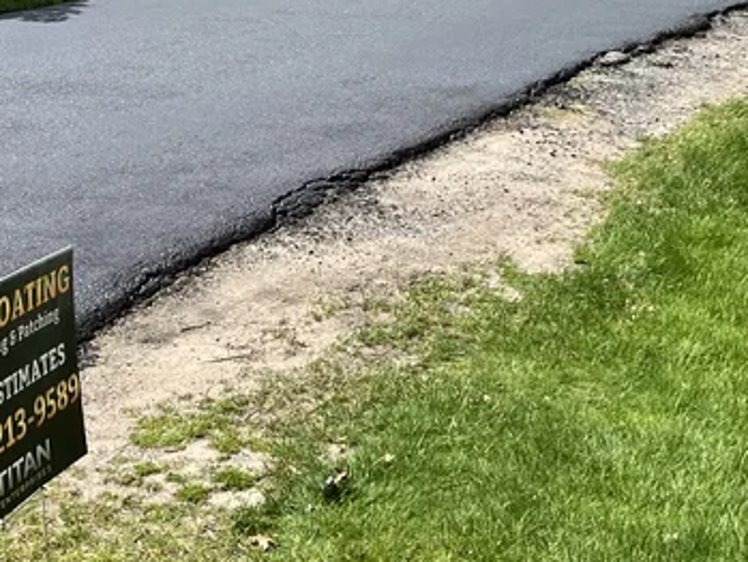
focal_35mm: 67
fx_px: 1448
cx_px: 258
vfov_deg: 21.7
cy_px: 114
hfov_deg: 28.8
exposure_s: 1/2755
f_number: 1.6
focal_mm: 5.1
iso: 50
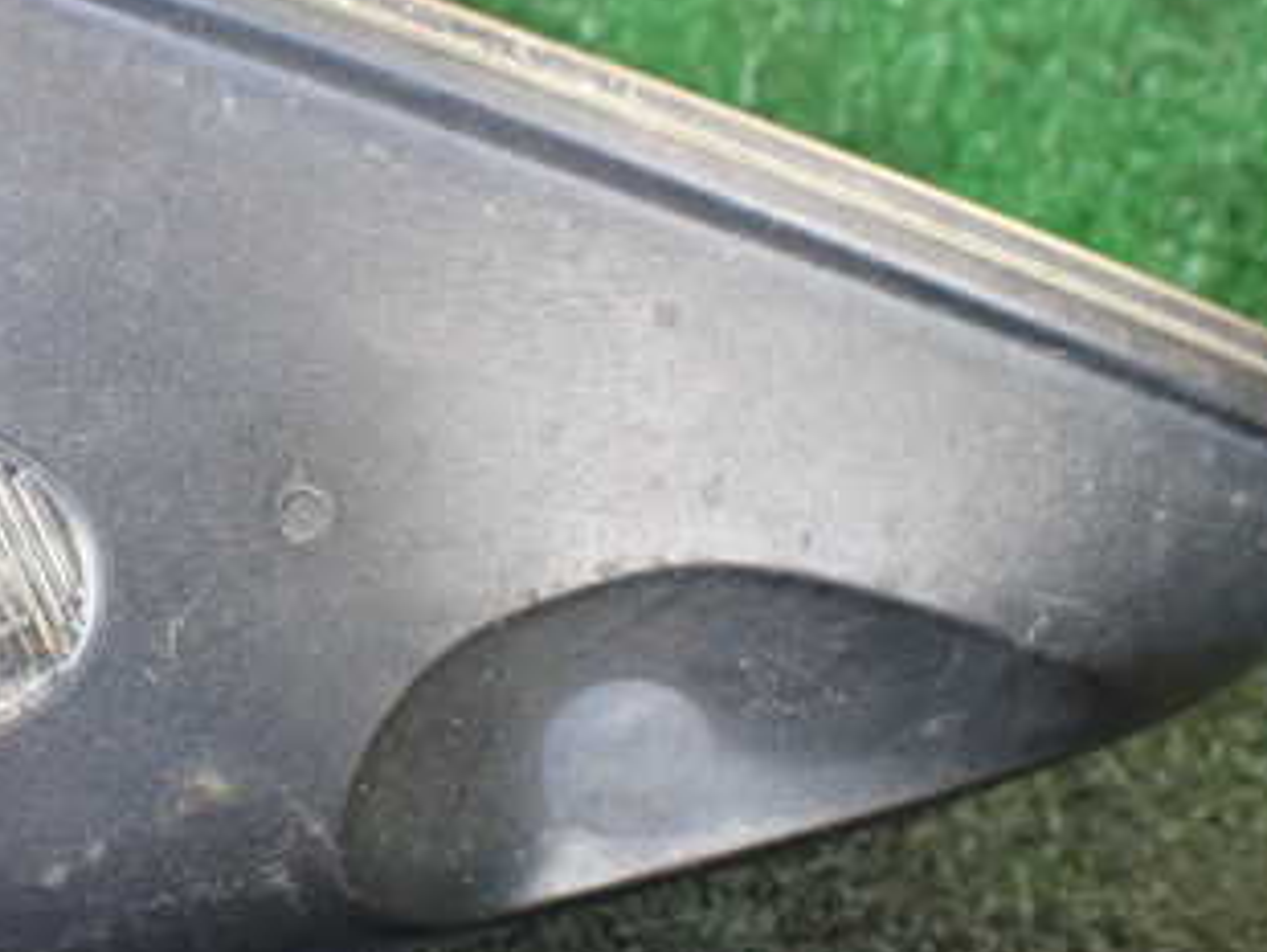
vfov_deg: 25.3
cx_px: 135
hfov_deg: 31.7
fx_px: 2125
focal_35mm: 58
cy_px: 429
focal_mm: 5.4
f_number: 2.3
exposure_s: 1/125
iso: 320
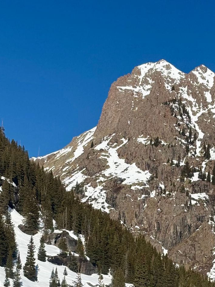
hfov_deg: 13.2
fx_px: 928
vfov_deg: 17.2
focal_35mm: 112
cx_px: 150
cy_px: 289
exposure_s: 1/4630
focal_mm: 5.96
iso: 32
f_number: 1.6
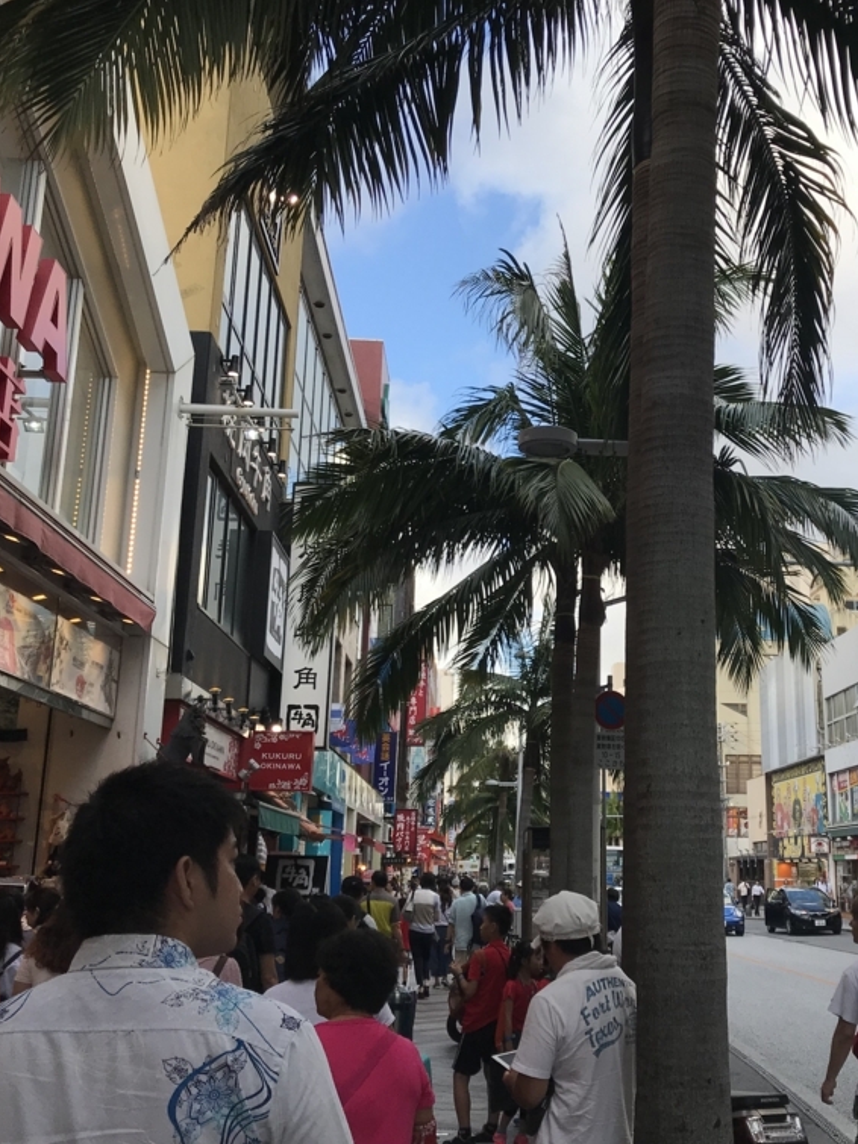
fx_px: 1256
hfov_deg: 37.0
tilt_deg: +17.8
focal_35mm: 38
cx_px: 622
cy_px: 564
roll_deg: +0.9
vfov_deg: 49.0
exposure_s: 1/591
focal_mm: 3.99
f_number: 1.8
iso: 20
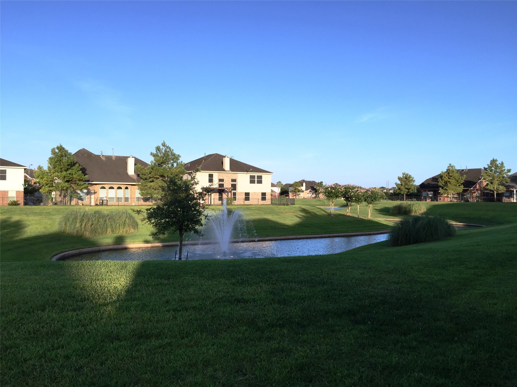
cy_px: 194
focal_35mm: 29
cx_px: 258
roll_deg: -1.7
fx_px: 433
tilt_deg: +0.6
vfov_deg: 48.2
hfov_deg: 61.7
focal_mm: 4.15
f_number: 2.2
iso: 32
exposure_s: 1/1041
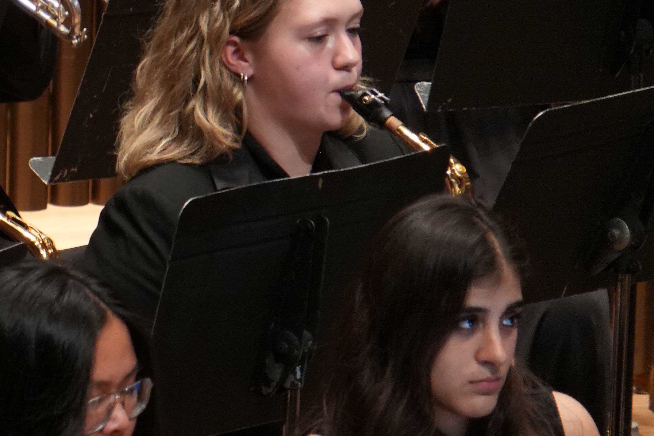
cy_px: 163
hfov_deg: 1.6
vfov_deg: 1.1
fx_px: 23740
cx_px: -211
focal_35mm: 1307
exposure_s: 1/50
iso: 2000
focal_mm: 300
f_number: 6.3
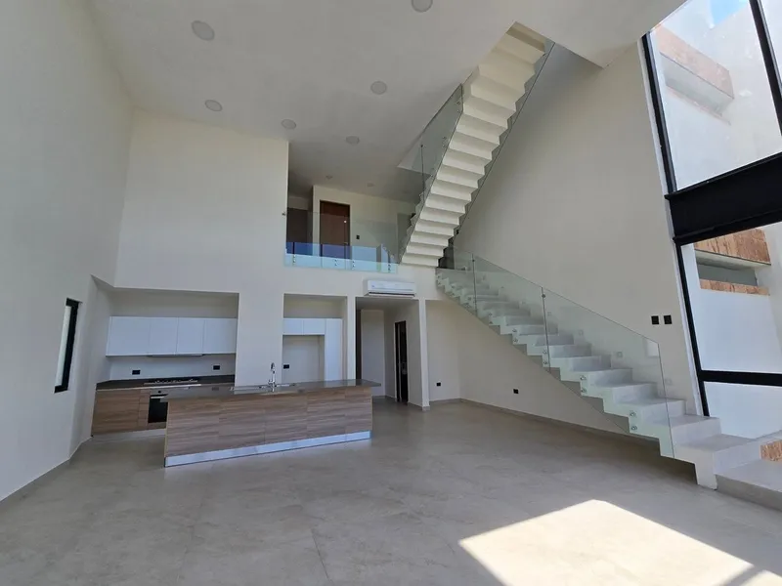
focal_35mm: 13
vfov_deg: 89.9
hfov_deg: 106.2
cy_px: 293
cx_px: 391
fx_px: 294
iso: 50
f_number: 2.2
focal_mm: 2.2
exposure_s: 1/1472
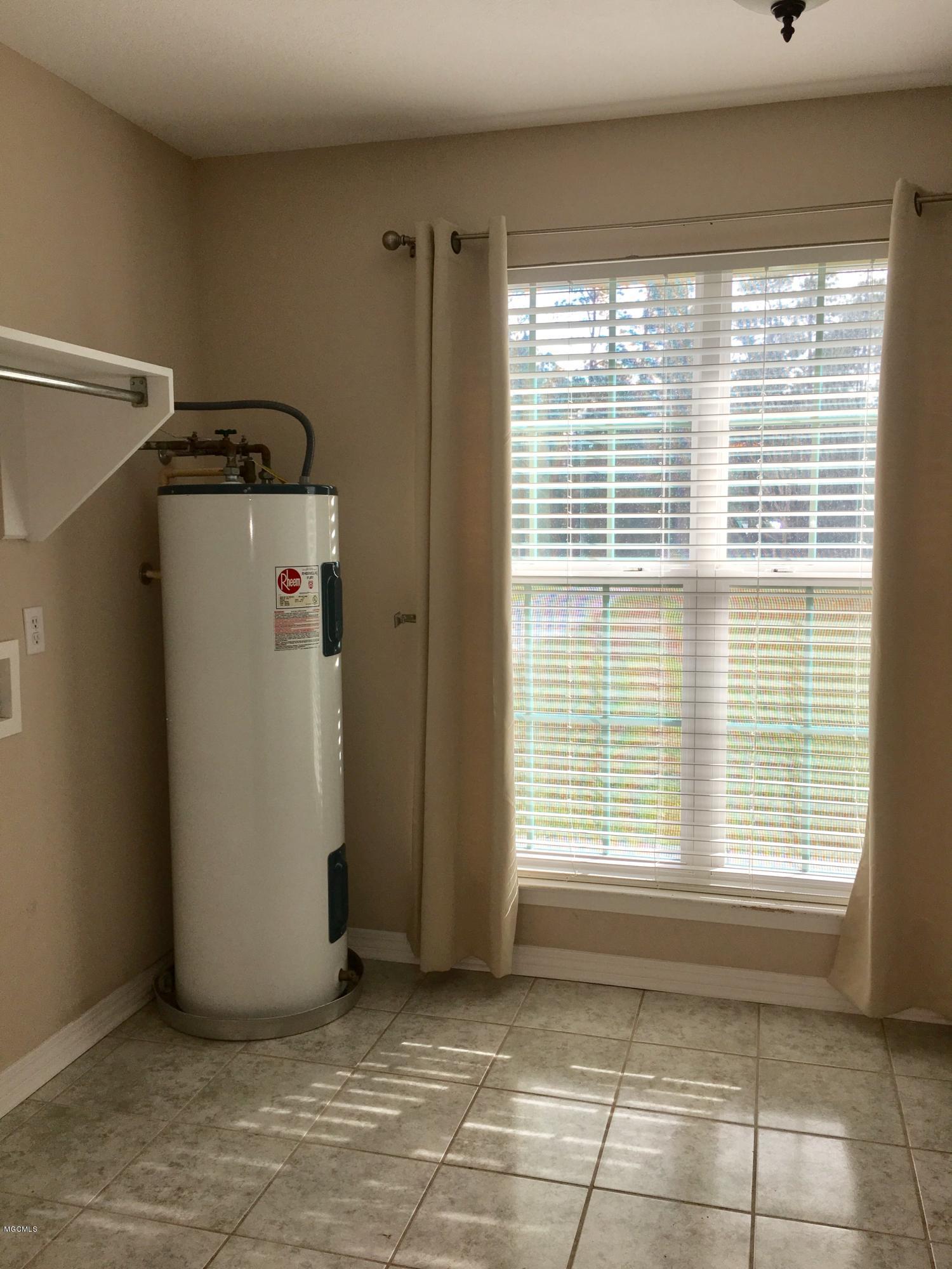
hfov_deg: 48.2
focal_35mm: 29
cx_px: 476
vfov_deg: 61.7
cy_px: 634
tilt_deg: -4.6
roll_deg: -0.4
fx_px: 1063
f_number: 2.2
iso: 25
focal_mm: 4.15
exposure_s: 1/42
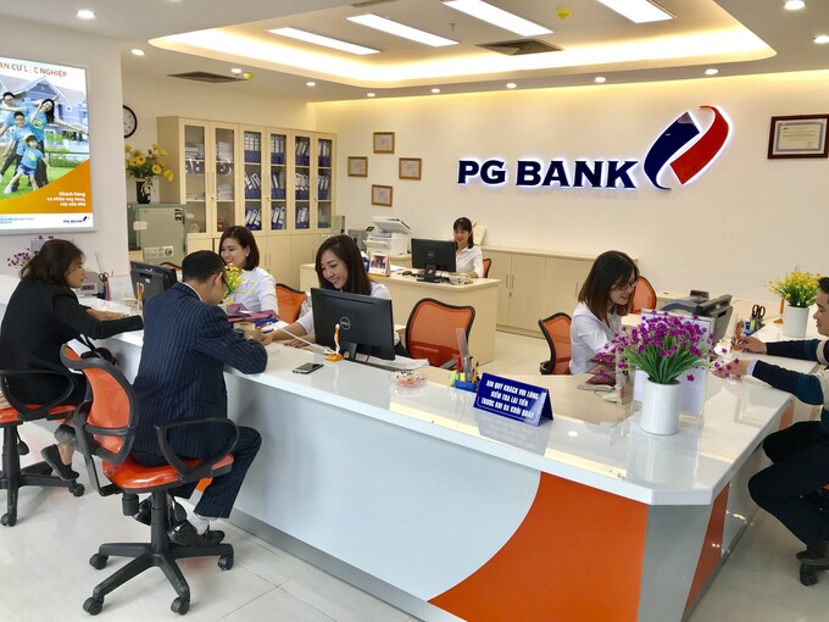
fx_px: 671
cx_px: 414
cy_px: 311
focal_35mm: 28
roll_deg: -1.9
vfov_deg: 49.7
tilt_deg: -9.3
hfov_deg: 63.4
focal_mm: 3.99
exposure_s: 1/100
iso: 32
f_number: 1.8
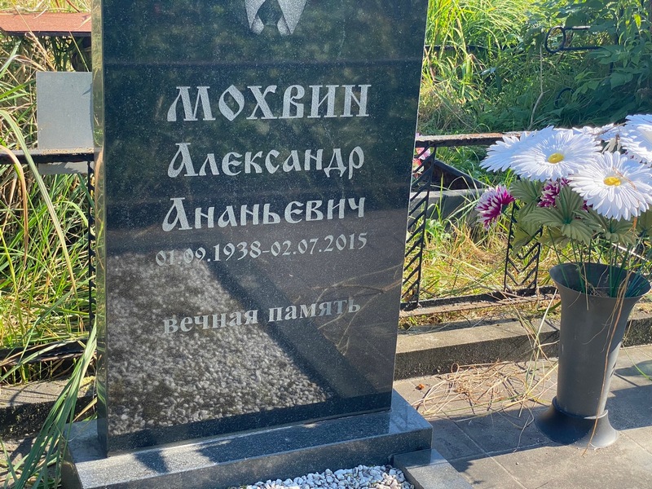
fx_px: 979
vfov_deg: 28.0
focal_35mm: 52
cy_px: 244
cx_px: 326
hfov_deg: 36.8
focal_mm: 6
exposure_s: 1/424
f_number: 2
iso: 20
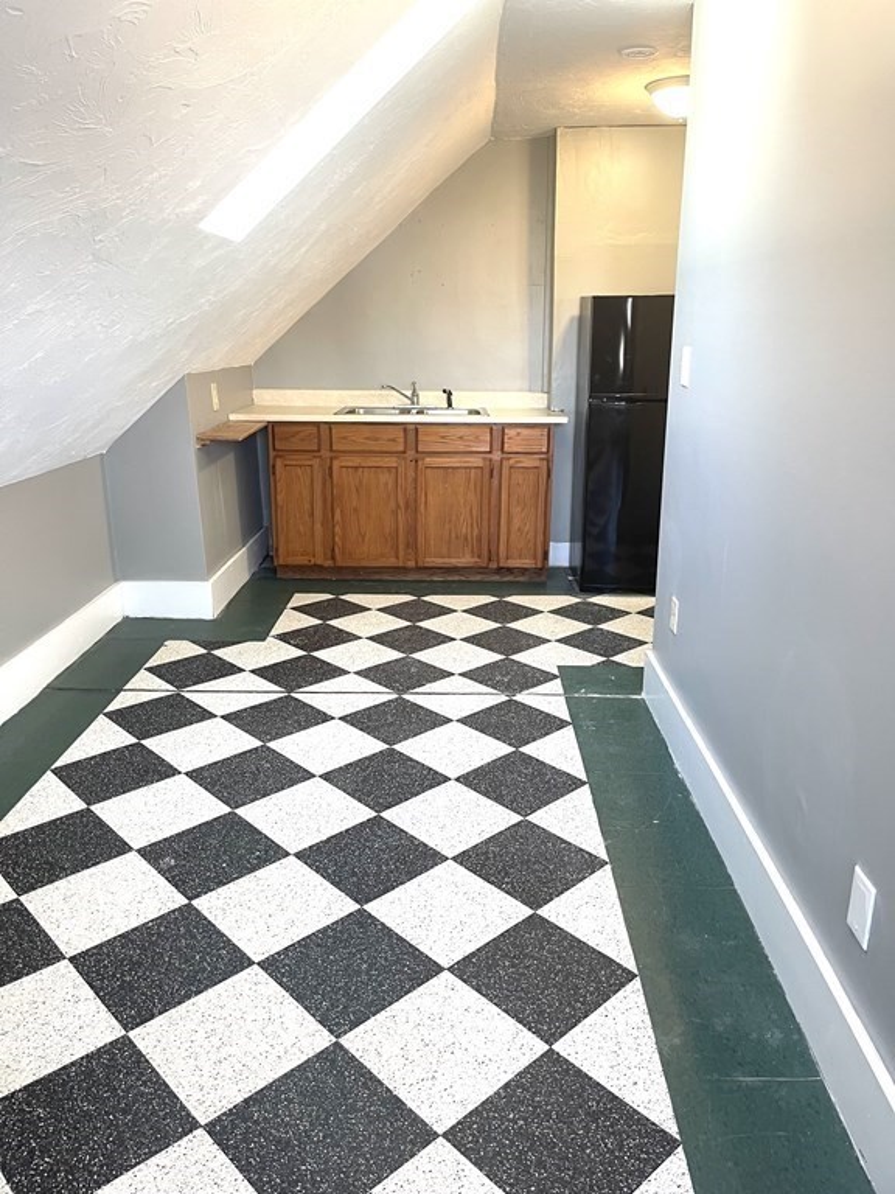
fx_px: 896
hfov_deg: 53.1
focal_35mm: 26
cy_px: 597
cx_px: 448
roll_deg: +0.9
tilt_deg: -13.9
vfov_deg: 67.3
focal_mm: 5.1
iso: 100
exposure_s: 1/60
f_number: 1.6
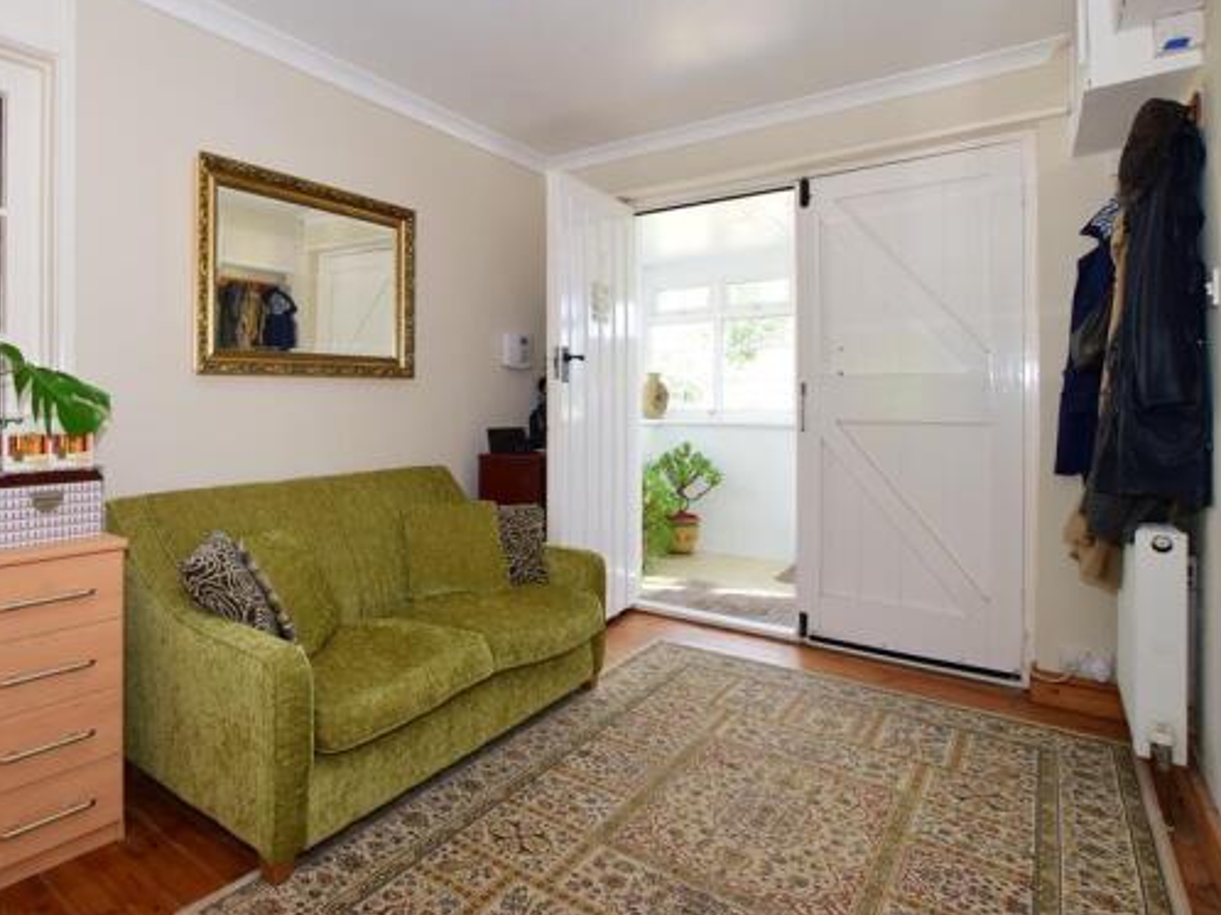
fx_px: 670
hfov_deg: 82.5
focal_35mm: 19
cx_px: 432
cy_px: 399
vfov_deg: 68.4
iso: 640
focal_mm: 10
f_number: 6.3
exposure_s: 1/100
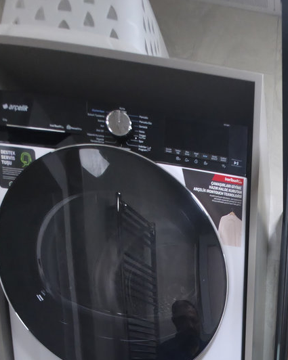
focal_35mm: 35
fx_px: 373
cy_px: 479
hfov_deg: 35.7
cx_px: 320
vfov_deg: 34.4
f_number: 1.9
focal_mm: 2.2
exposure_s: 1/33.3
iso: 100
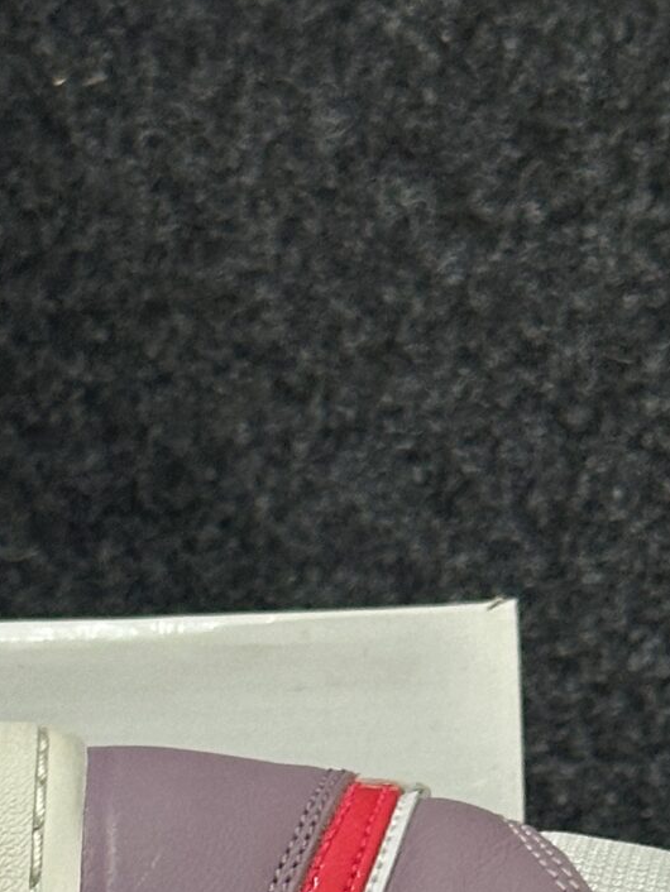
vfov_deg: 10.6
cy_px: 1613
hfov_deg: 8.4
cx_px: -130
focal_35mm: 174
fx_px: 4488
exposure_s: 1/50
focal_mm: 6.86
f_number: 1.78
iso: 160
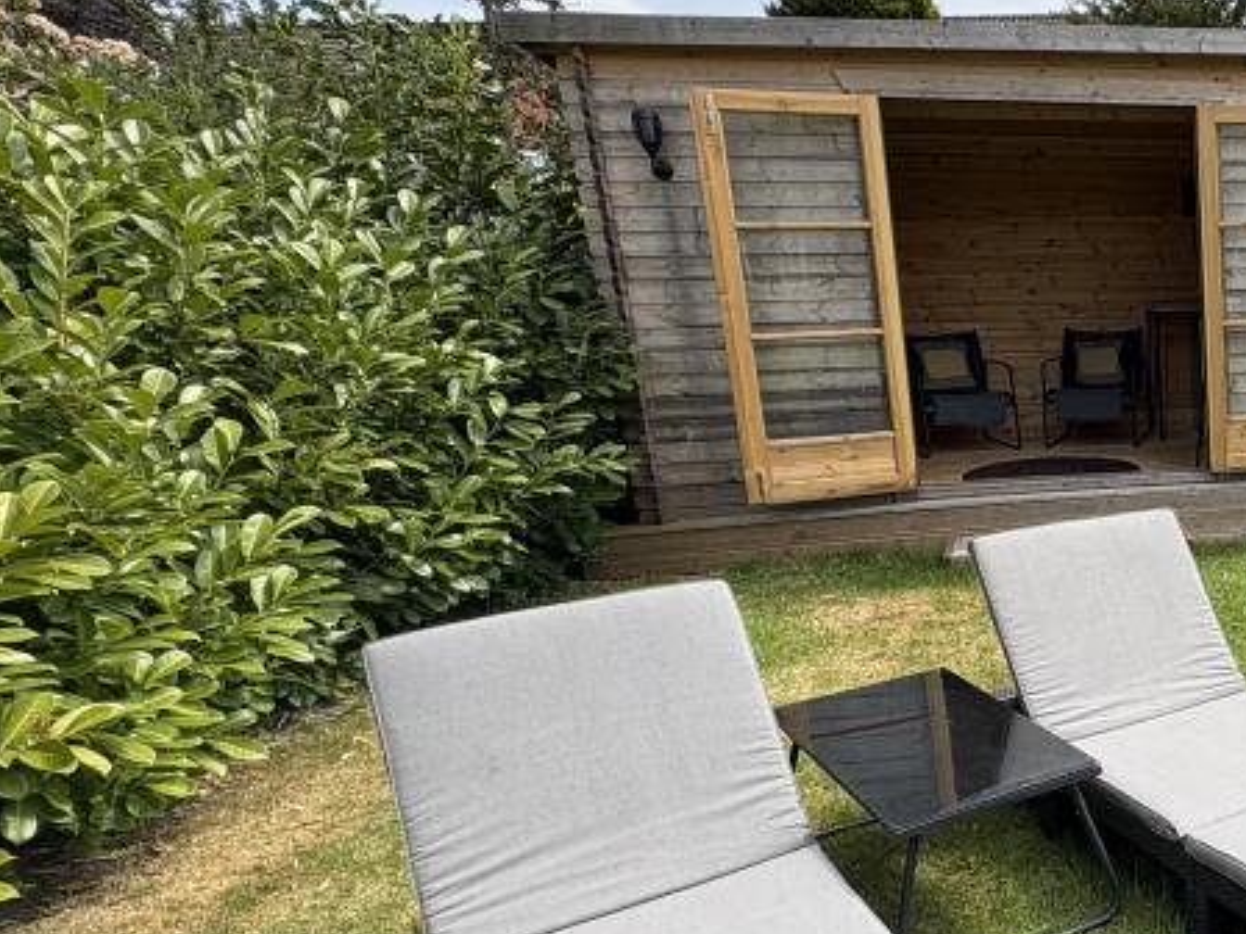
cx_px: 1329
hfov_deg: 45.0
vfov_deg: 43.9
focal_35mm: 32
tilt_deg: -14.3
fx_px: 1152
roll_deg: +0.6
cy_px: 570
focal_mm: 2.22
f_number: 2.2
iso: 40
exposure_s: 1/821
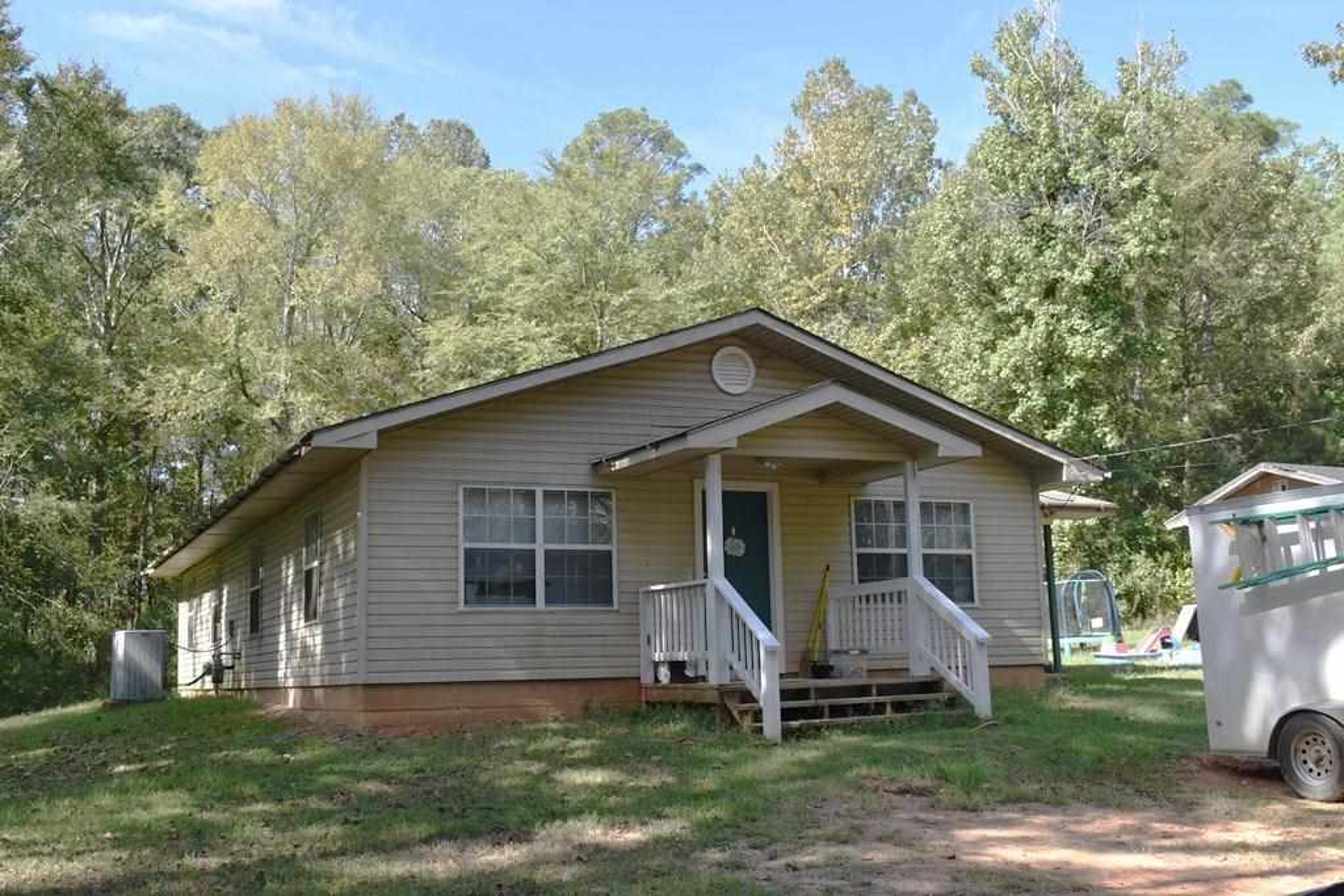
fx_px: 1400
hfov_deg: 51.3
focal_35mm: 38
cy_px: 448
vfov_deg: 35.5
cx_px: 672
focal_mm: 25
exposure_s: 1/250
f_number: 8
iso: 320
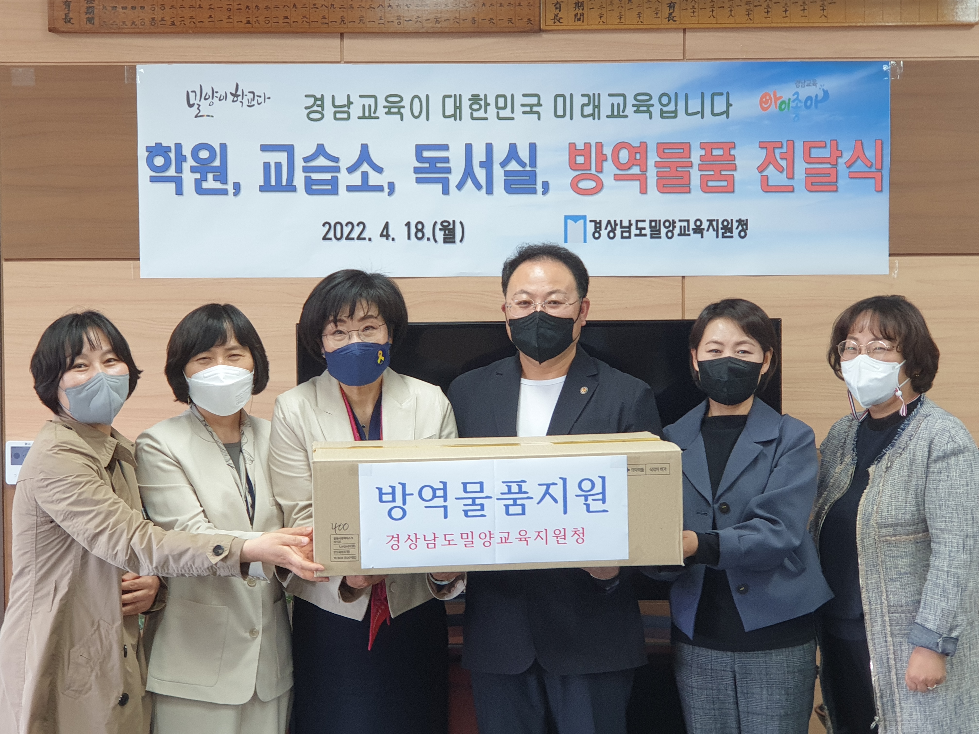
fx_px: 1471
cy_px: 367
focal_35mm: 52
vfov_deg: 28.0
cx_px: 490
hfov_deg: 36.8
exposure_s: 1/30
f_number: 2.4
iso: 100
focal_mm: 6
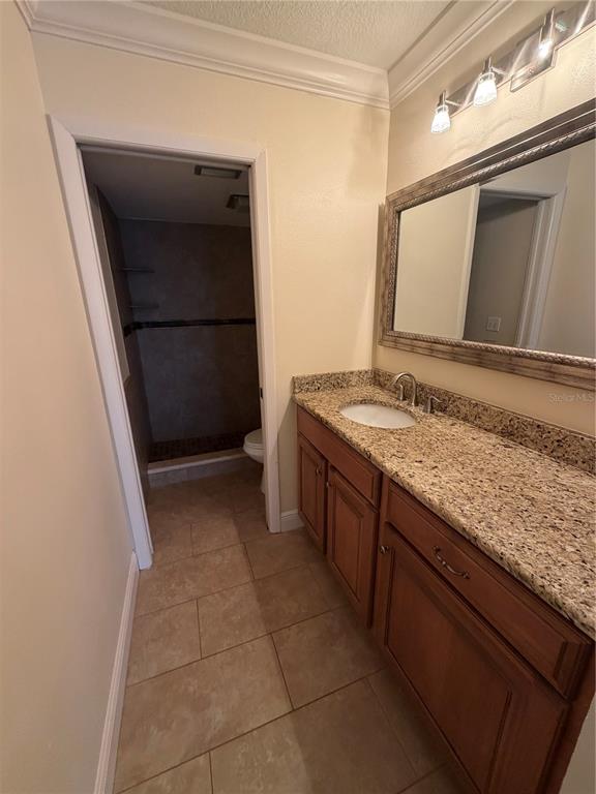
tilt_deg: -16.5
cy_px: 397
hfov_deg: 85.7
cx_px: 298
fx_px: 321
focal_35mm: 14
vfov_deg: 102.1
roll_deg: +0.3
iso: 250
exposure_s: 1/60
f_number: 2.2
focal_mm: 2.22
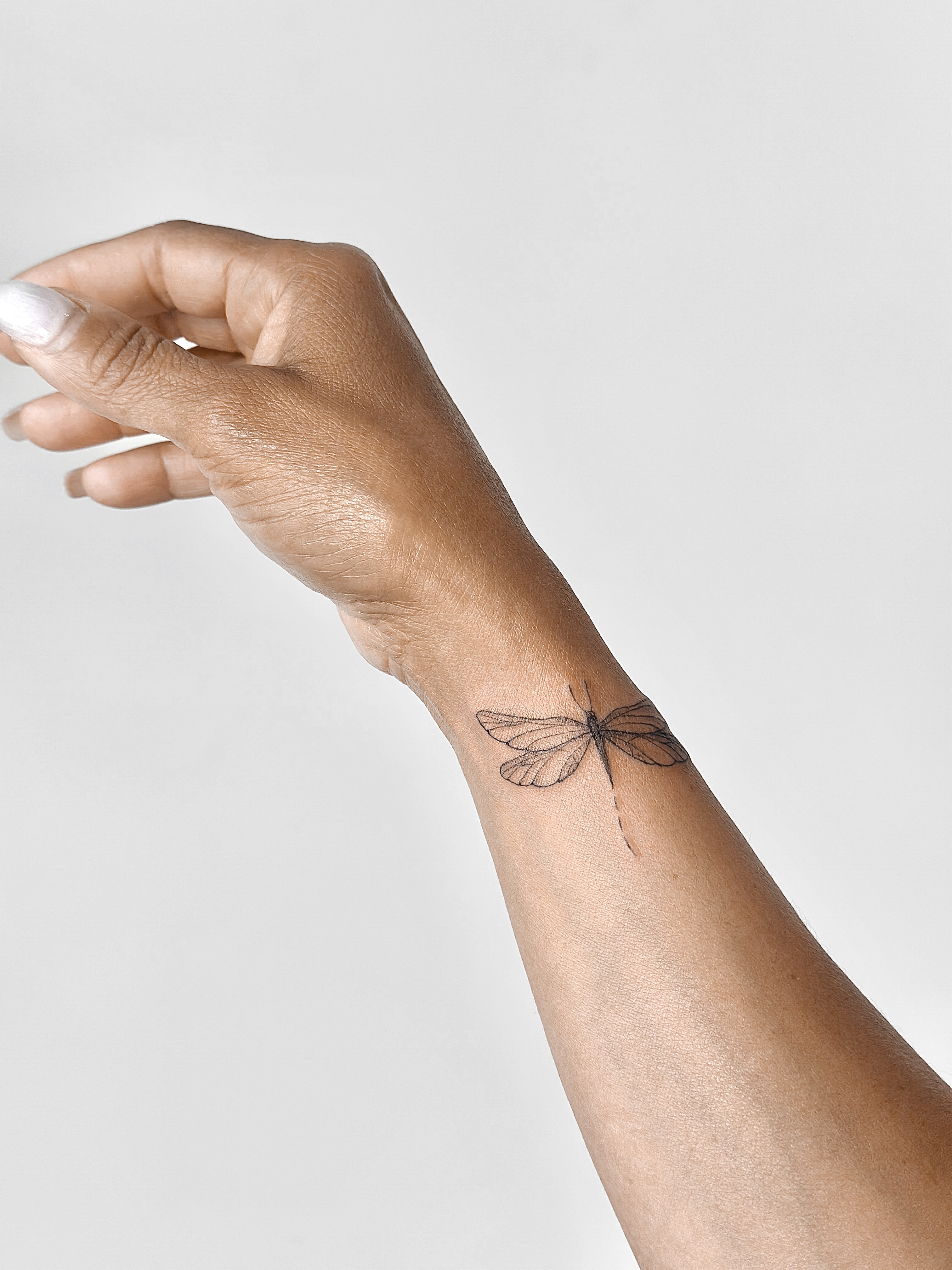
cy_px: 635
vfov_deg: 39.7
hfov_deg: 30.3
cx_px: 476
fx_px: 1760
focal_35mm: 48
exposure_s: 1/470
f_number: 1.8
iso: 80
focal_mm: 6.86
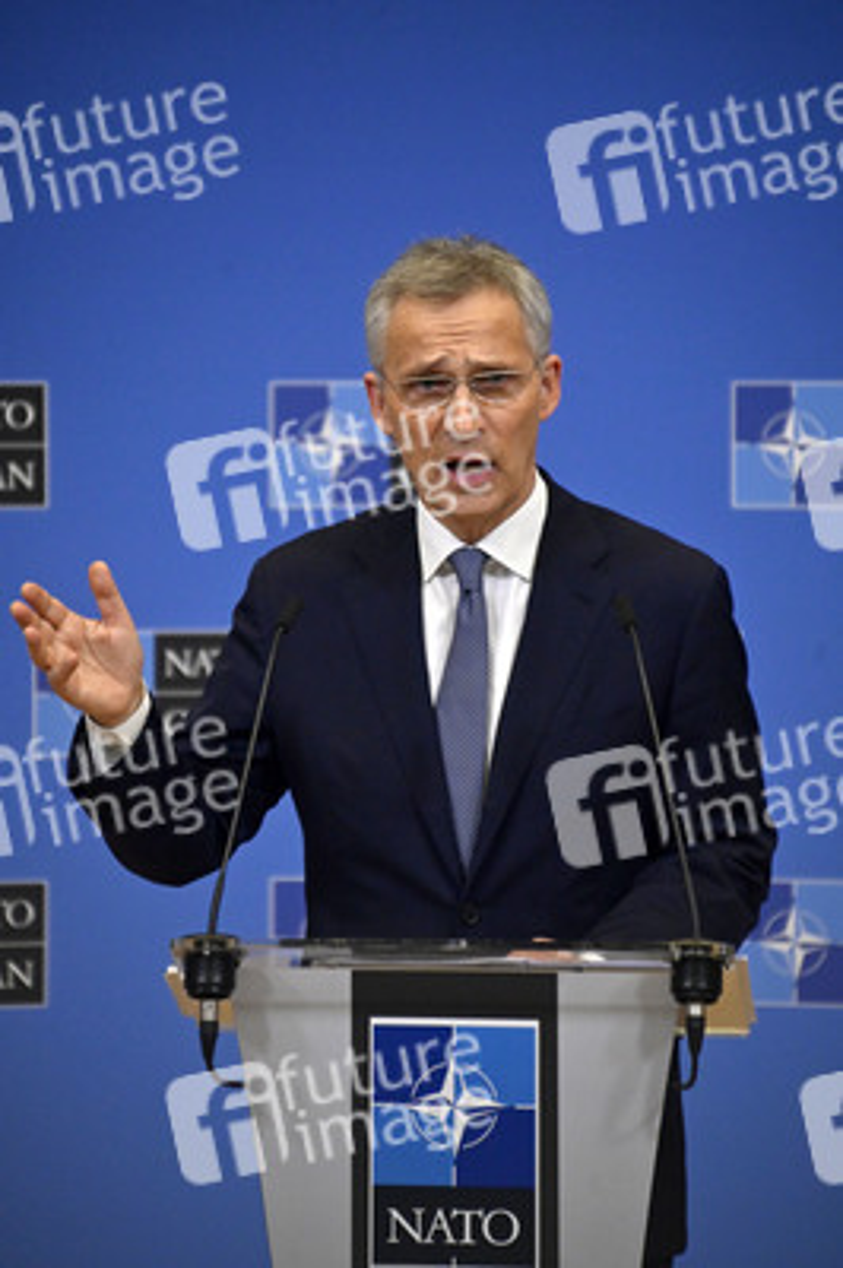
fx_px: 13018
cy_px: 634
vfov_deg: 5.6
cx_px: 422
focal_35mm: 370
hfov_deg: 3.7
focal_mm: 370
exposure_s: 1/400
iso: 3200
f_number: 6.3
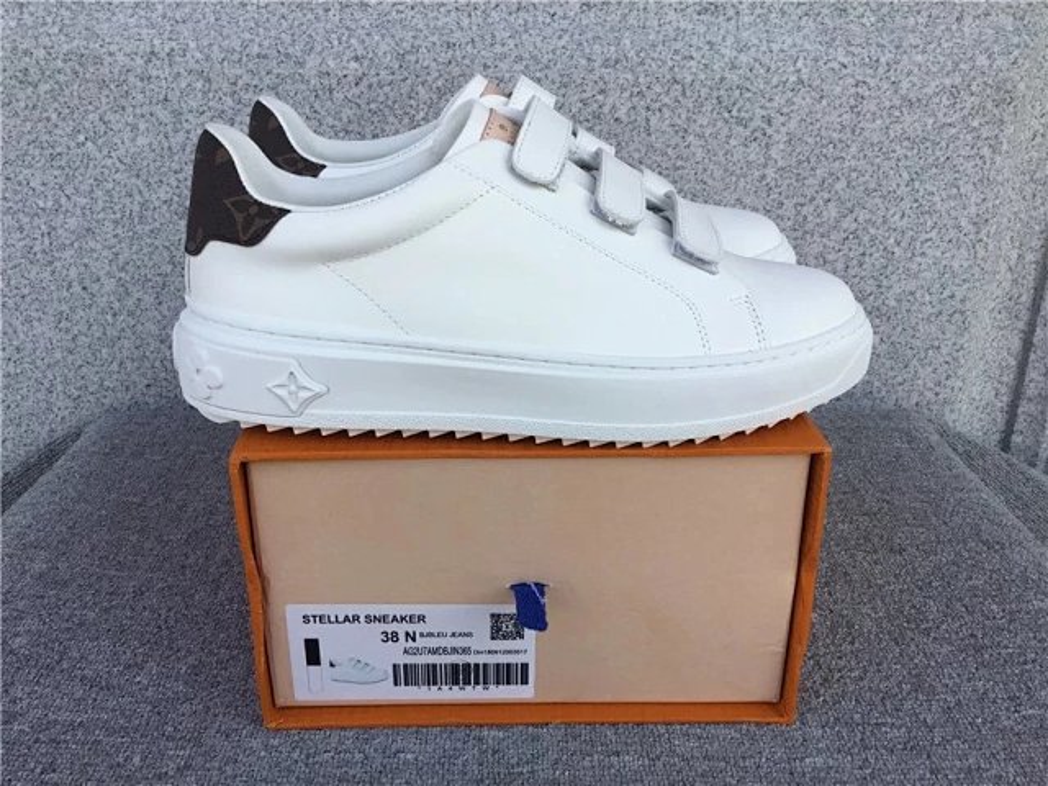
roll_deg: -0.7
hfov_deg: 58.4
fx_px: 939
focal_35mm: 31
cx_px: 524
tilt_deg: -22.8
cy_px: 393
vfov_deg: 45.4
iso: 25
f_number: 2.4
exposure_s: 1/463
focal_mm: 3.3
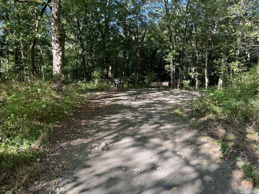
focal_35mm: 26
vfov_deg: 53.1
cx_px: 130
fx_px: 195
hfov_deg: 67.3
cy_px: 97
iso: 40
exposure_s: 1/162
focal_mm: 5.1
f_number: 1.6
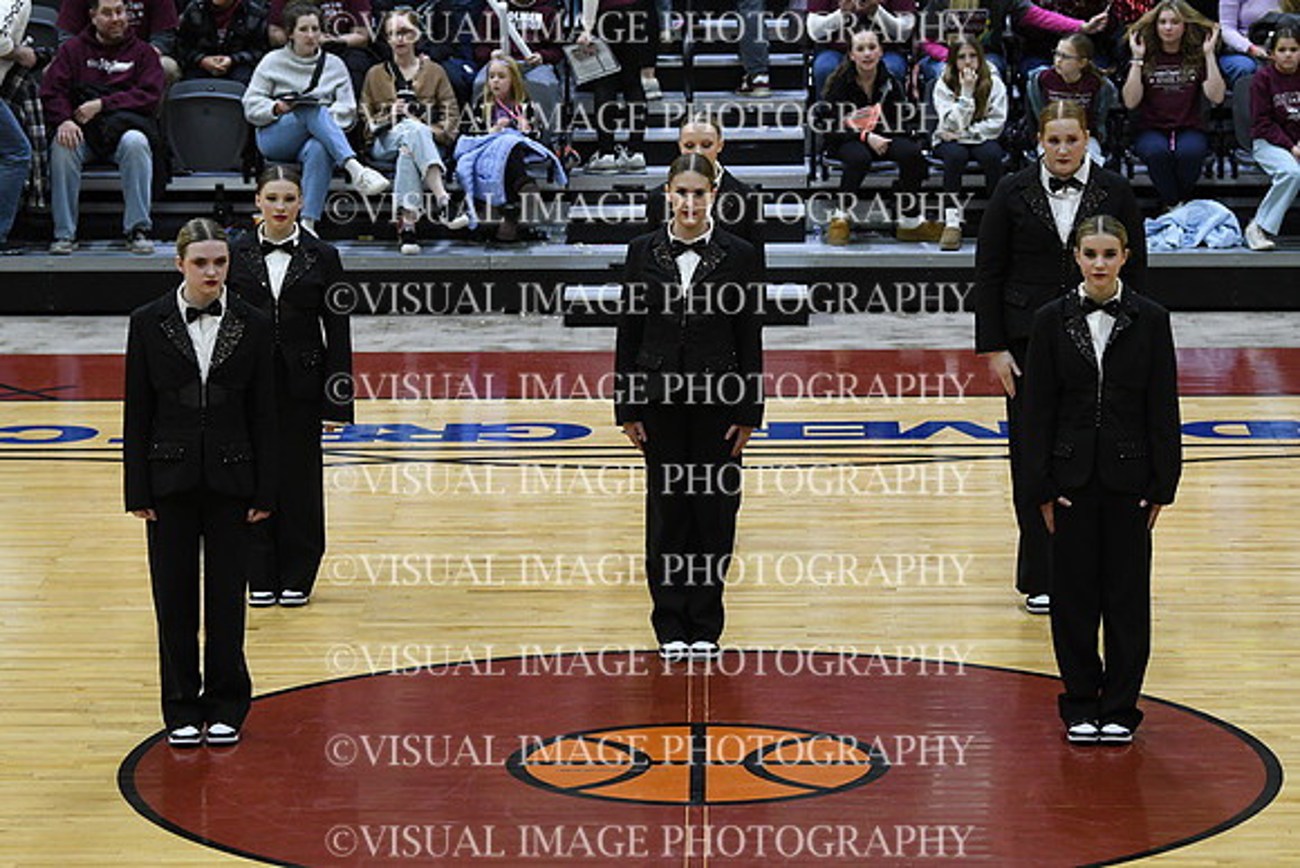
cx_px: 650
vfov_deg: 9.0
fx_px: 5526
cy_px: 434
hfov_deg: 13.4
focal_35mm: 153
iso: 2500
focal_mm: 102
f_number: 4
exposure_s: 1/250
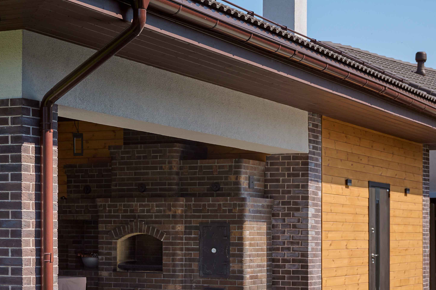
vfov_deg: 16.0
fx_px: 1029
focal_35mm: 85
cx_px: 197
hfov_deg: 23.9
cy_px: 207
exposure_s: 1/1000
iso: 100
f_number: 3.5
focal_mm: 41
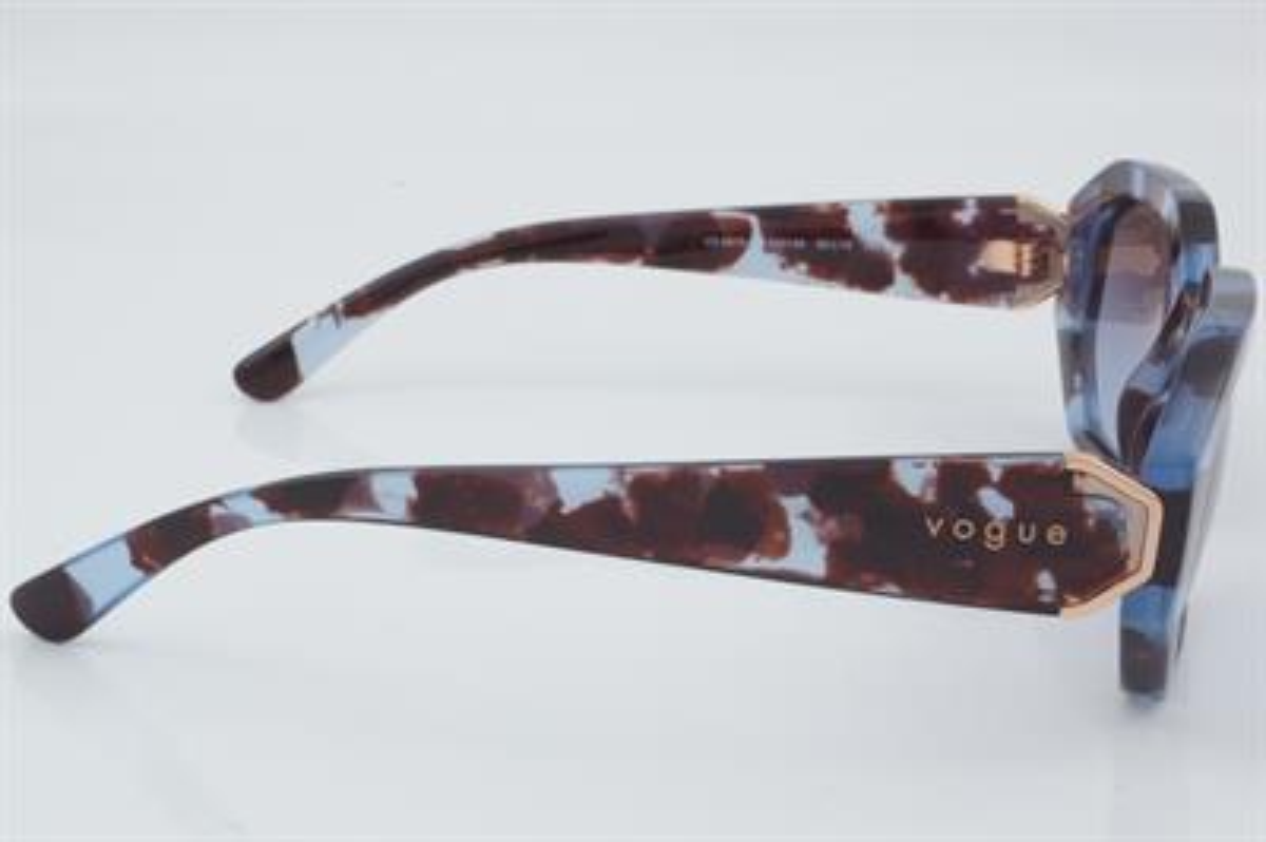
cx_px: 633
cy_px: 421
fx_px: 2635
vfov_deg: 18.2
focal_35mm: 75
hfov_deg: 27.0
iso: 100
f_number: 32
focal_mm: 50
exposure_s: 1/3
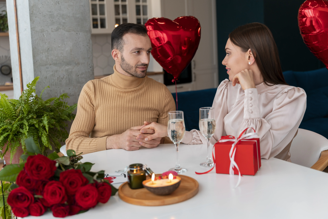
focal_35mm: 43
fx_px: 392
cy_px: 110
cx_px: 164
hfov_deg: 45.4
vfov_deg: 31.2
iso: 500
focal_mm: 43
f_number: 2.8
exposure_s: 1/160
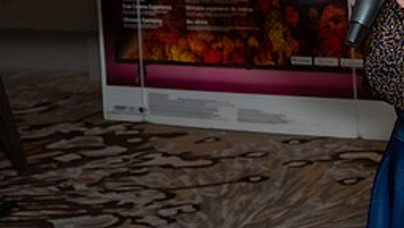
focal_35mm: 142
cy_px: -83
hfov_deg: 14.9
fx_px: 1523
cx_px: 366
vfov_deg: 8.4
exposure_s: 1/250
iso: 500
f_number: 7.1
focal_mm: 31
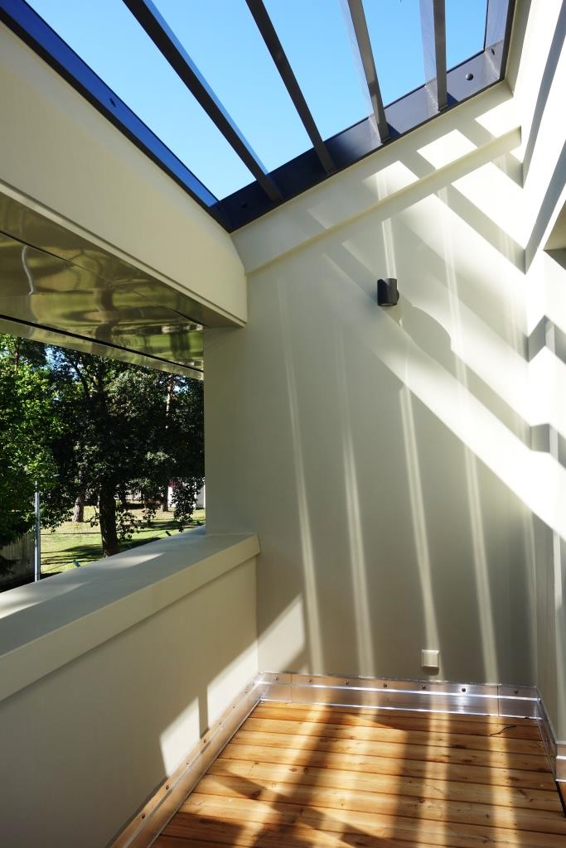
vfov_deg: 65.5
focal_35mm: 28
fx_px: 660
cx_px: 283
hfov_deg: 46.4
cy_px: 424
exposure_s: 1/160
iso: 125
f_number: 5.6
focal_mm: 10.4
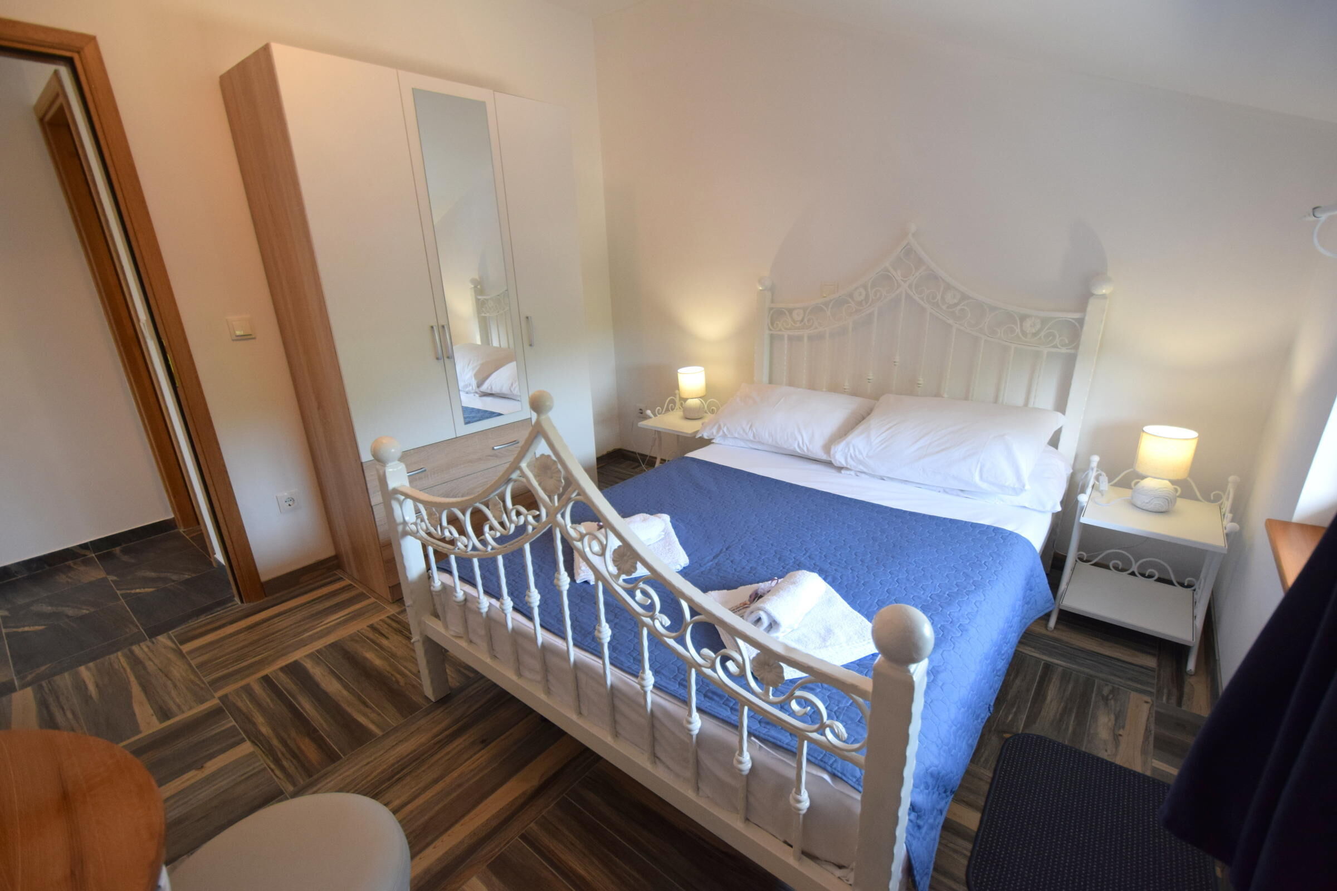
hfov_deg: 100.4
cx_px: 668
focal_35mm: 15
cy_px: 446
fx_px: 557
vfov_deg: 77.3
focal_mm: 10
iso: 1000
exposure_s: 1/200
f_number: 3.5
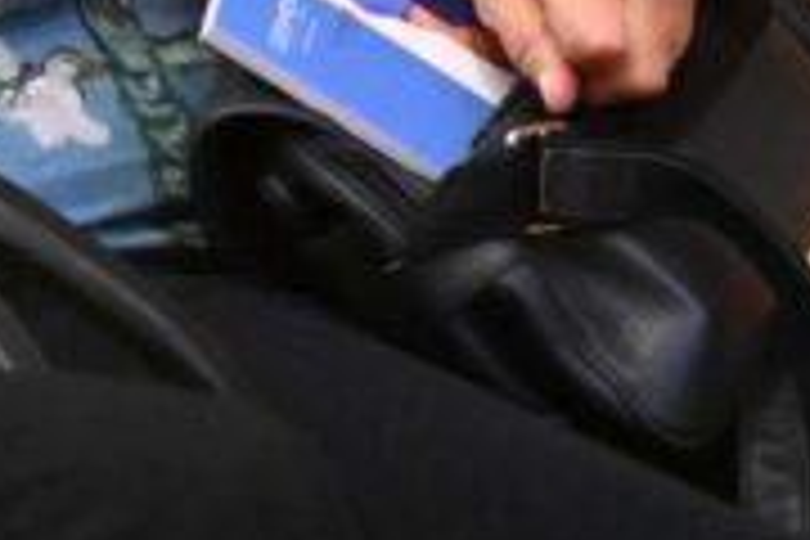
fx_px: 16266
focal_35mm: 723
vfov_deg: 1.9
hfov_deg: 2.8
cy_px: -848
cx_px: -1184
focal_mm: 85
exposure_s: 1/160
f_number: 5.6
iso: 7200
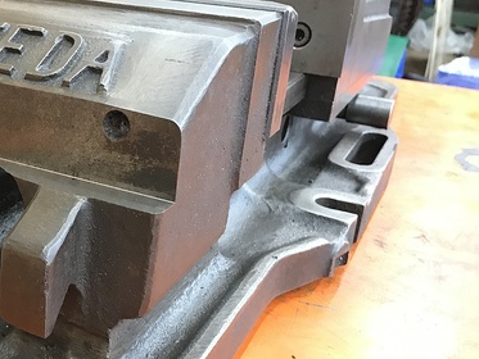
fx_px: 664
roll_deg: -2.6
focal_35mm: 48
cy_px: 204
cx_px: 78
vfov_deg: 30.2
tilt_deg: -24.1
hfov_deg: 37.8
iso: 100
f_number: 1.8
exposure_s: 1/13
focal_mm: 3.99
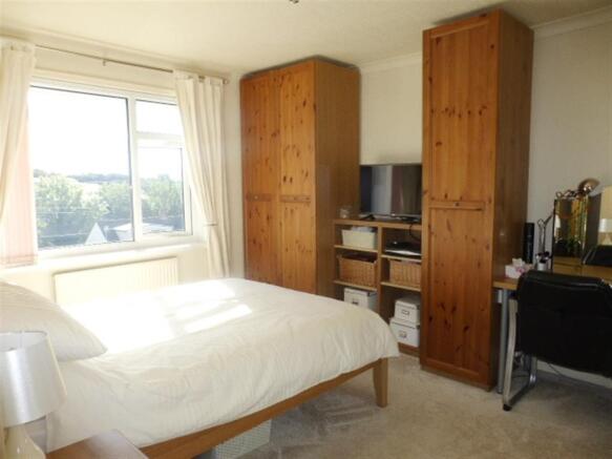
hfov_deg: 71.6
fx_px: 424
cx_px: 306
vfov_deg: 56.8
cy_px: 230
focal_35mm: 24
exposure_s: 1/160
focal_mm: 4.3
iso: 100
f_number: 4
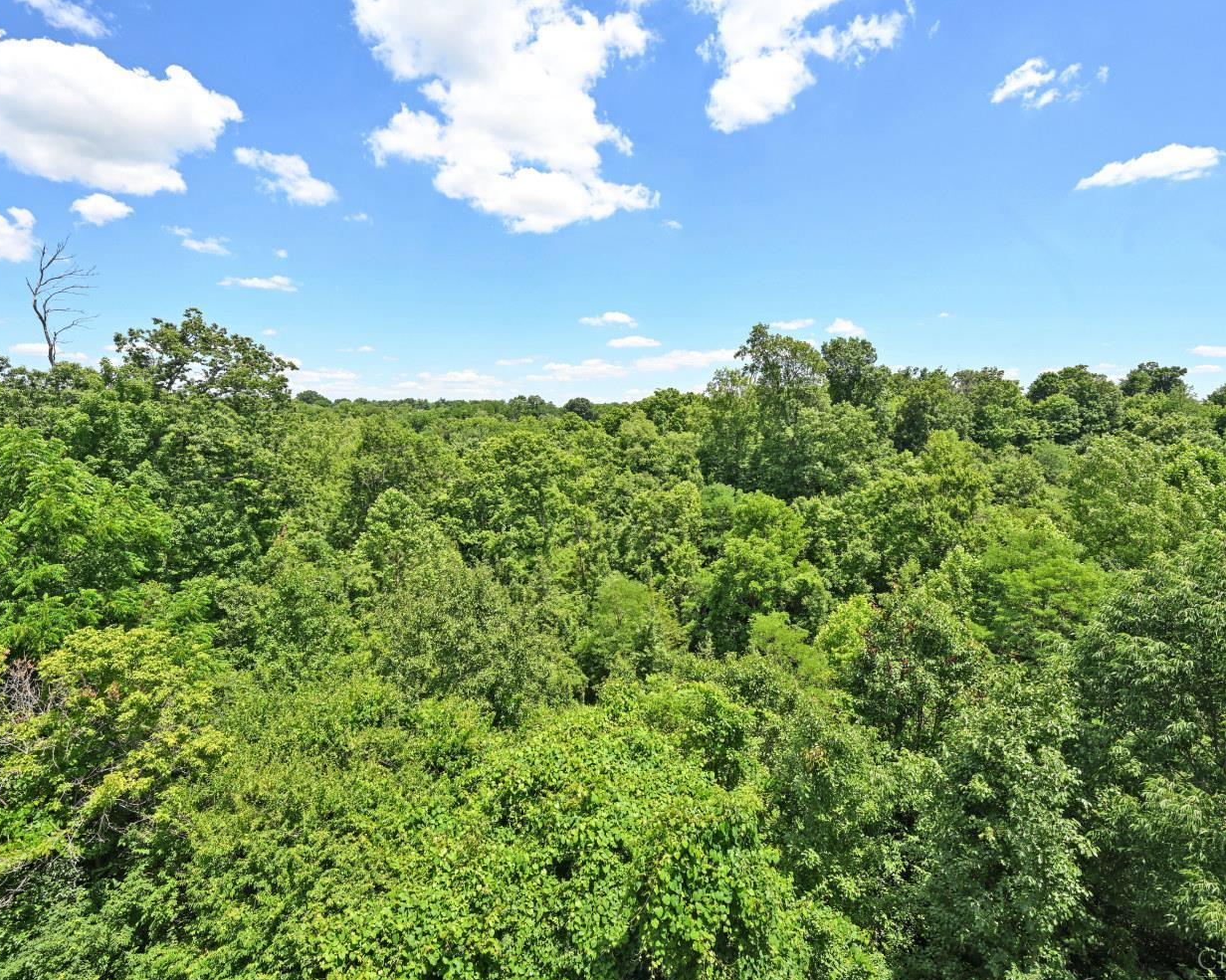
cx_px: 604
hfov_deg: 93.1
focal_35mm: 16
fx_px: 580
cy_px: 496
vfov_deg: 80.4
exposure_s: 1/200
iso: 100
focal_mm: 14
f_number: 8
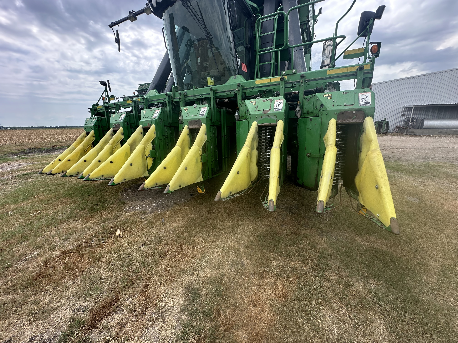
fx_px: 185
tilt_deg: -12.7
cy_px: 172
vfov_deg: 85.7
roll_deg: +1.1
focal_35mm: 14
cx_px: 229
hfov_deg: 102.1
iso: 50
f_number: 2.2
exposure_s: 1/790
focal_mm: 2.22
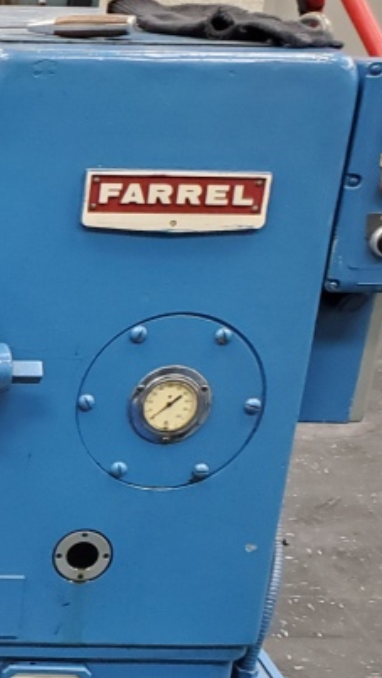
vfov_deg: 29.0
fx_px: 1295
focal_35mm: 72
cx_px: -222
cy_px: 496
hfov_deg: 15.3
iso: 320
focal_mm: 4.3
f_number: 2.4
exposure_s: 1/39
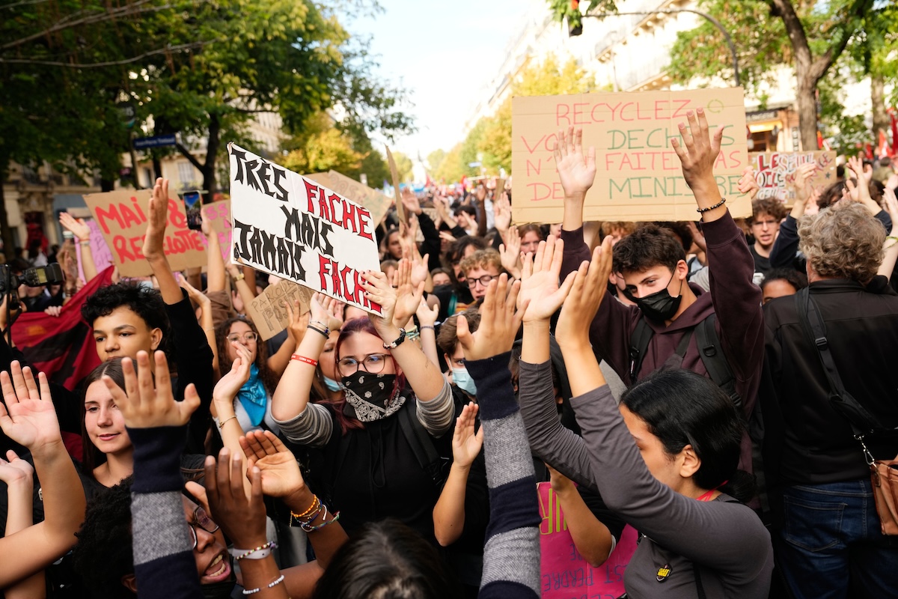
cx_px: 449
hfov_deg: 55.8
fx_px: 848
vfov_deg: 38.9
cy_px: 300
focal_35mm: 34
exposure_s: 1/640
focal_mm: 34
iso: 500
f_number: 4.5
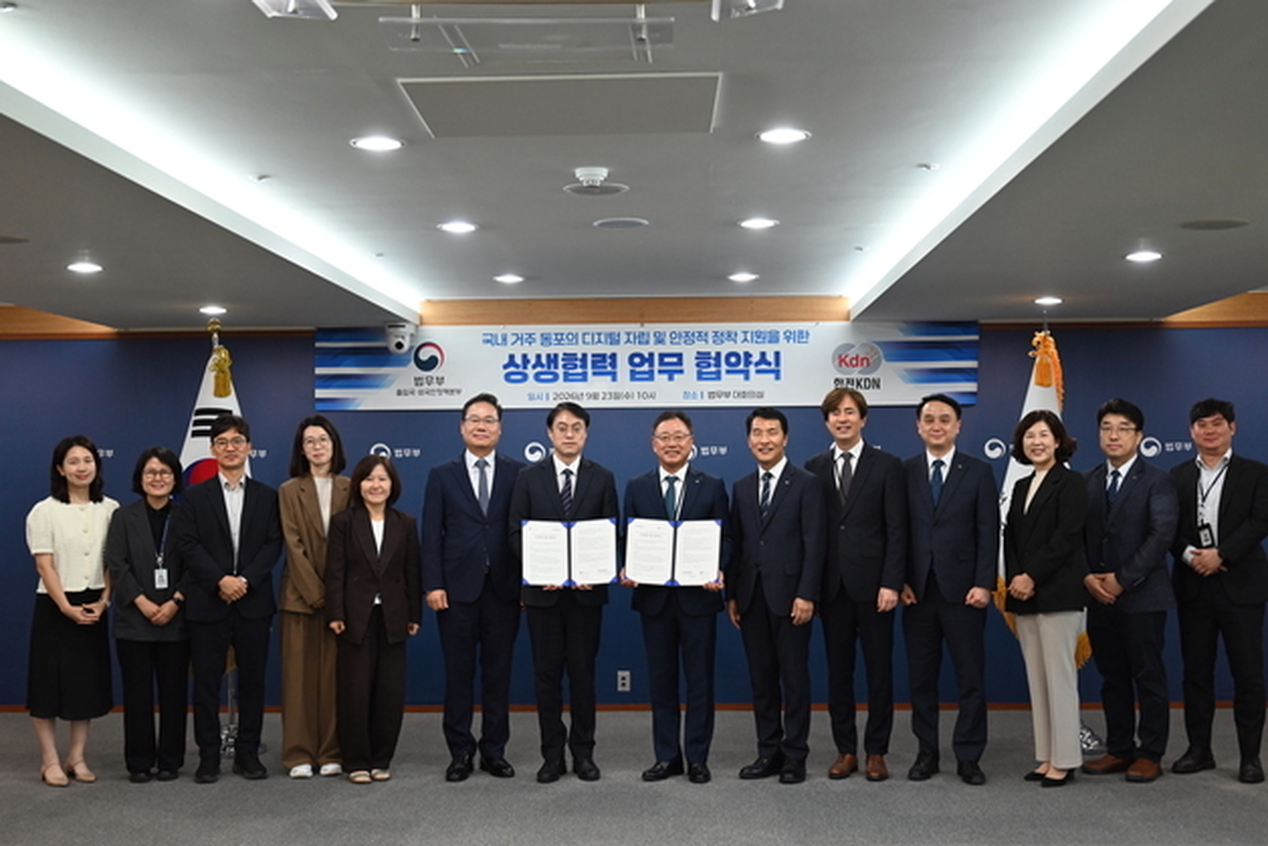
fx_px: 1480
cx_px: 634
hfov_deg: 46.4
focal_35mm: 42
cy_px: 423
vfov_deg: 31.9
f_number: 4
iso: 1400
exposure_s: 1/125
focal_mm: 42
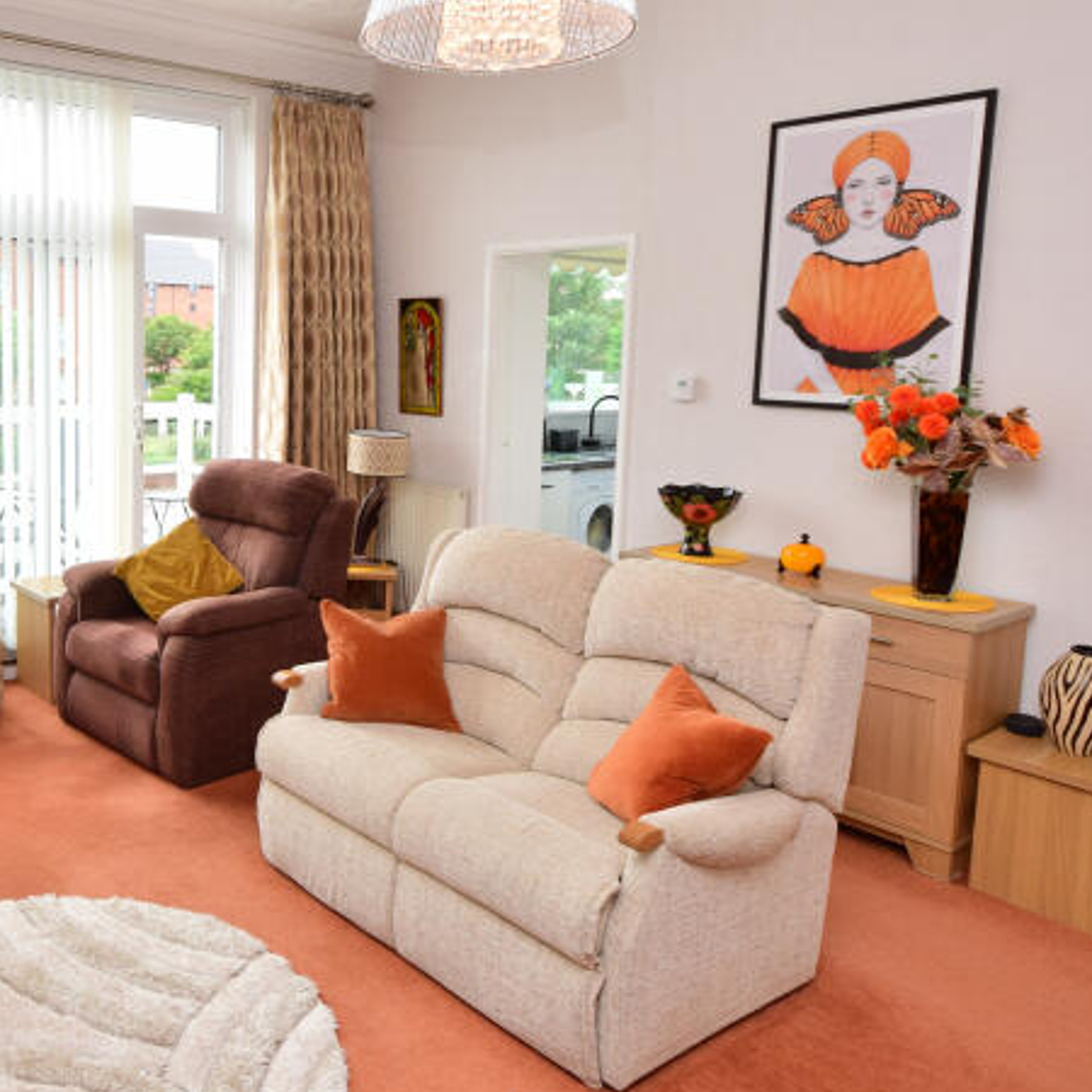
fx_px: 1035
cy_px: 479
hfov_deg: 52.7
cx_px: 250
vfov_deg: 55.5
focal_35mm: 29
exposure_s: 1/60
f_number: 9
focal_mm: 10
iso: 320
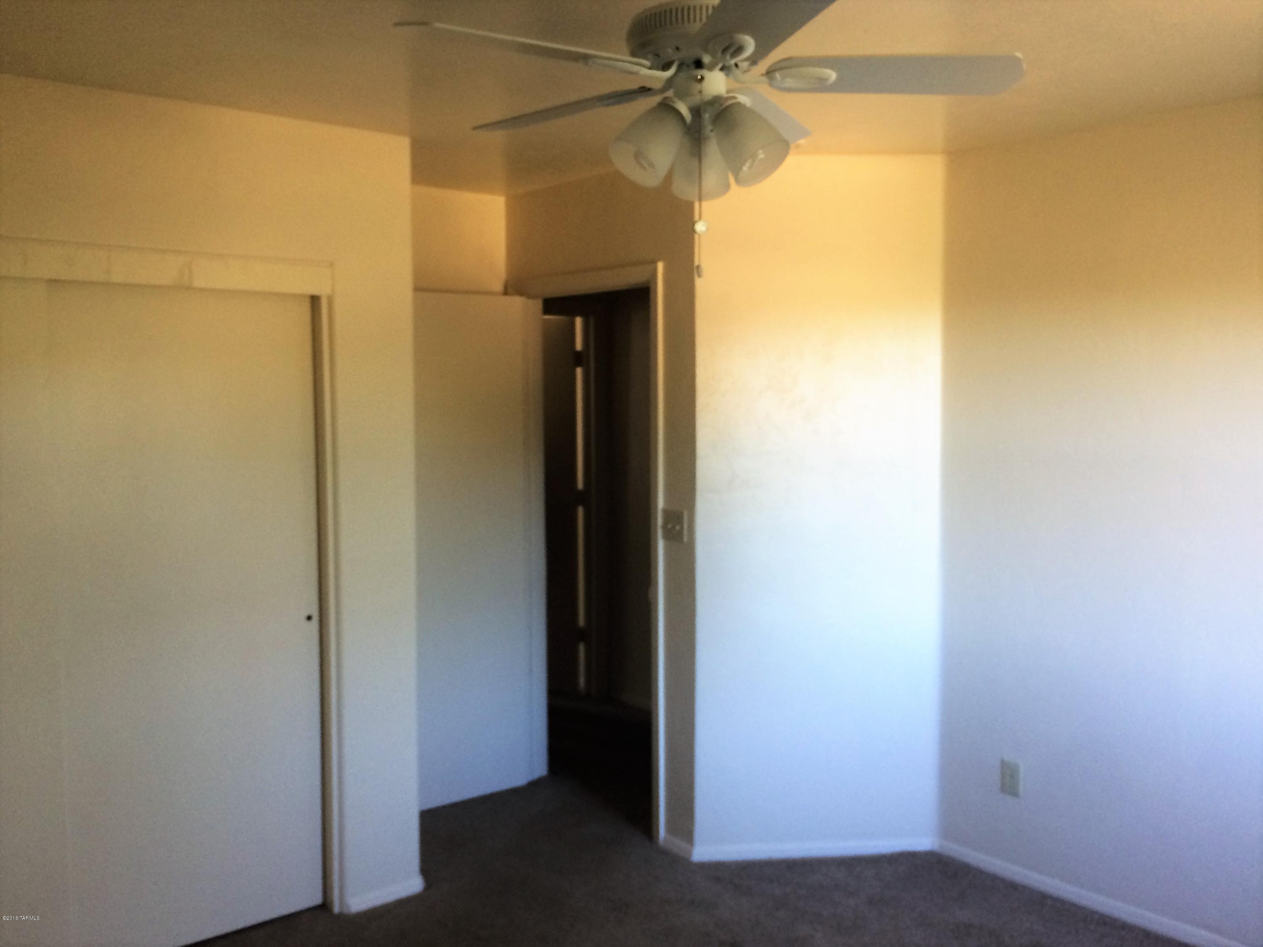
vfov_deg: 48.2
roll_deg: +0.2
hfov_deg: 61.7
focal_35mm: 29
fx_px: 1058
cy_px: 474
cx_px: 632
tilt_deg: -4.1
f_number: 2.2
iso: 80
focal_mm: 4.15
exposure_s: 1/30
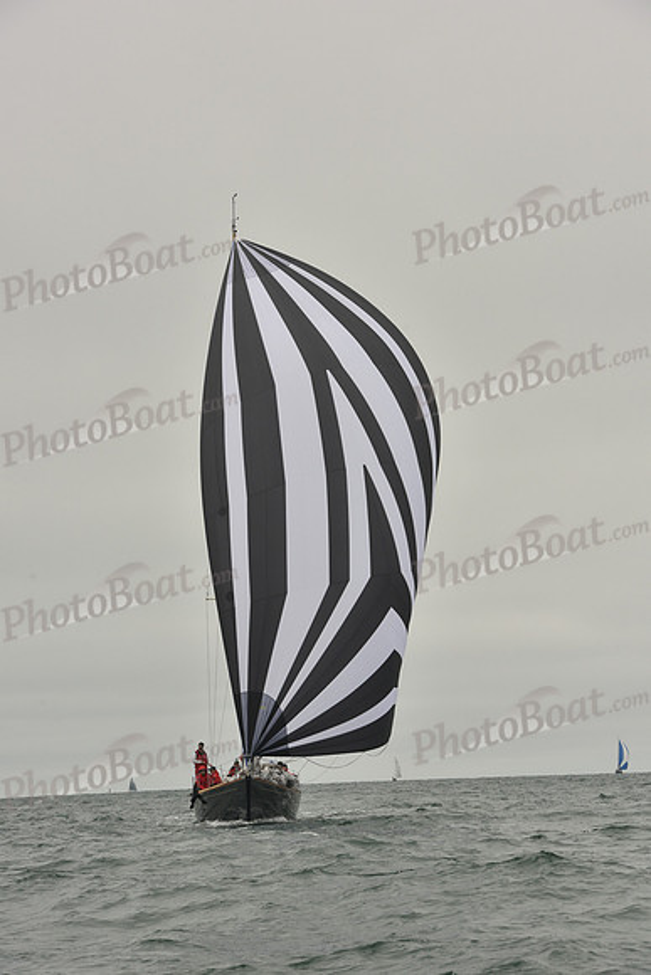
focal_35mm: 122
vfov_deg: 16.8
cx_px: 326
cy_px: 488
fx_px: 3307
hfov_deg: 11.2
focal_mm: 122
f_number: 10
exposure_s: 1/800
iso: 320
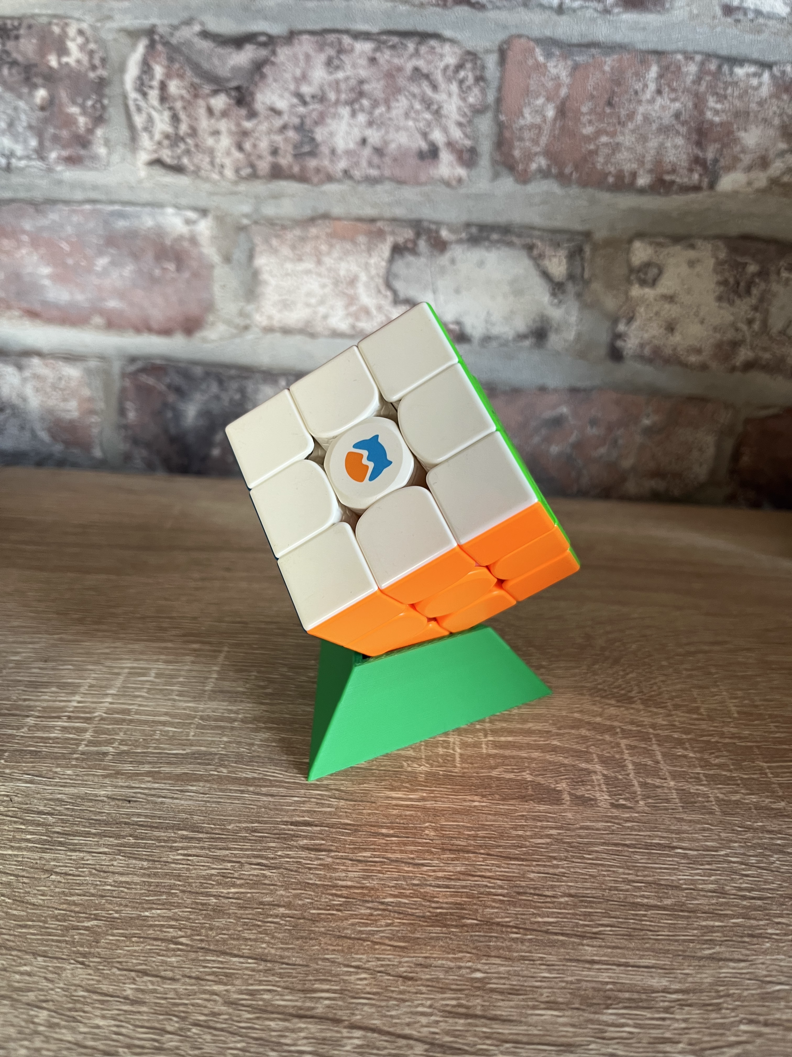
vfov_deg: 67.3
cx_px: 396
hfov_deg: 53.1
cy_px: 528
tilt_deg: -23.8
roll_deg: -3.4
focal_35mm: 26
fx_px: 793
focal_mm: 5.1
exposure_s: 1/50
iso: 80
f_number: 1.6
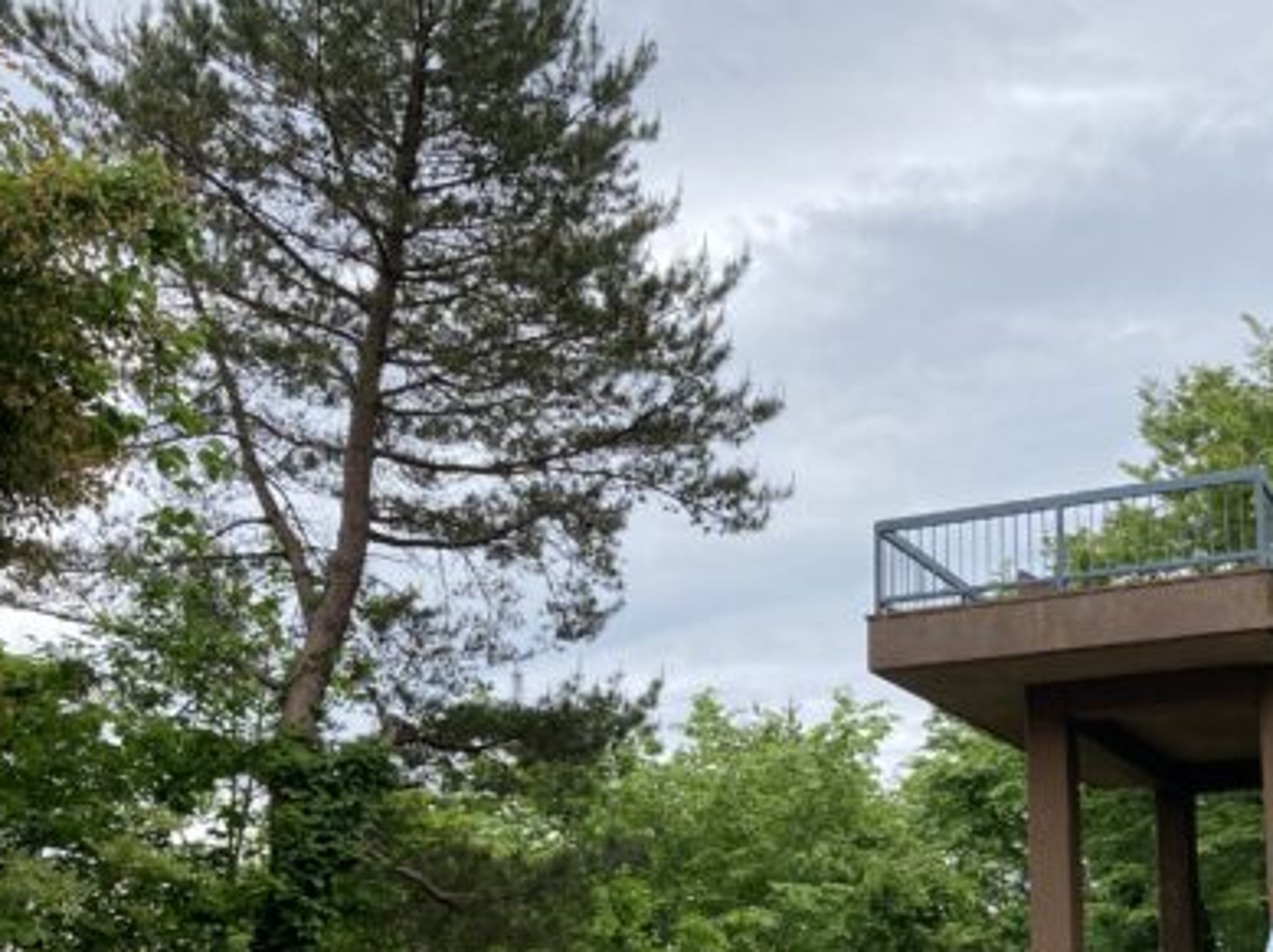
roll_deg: +0.8
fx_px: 1800
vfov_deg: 29.2
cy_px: 697
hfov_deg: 37.9
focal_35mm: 49
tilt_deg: +13.5
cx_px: 959
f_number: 1.8
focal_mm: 3.99
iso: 20
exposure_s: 1/1171
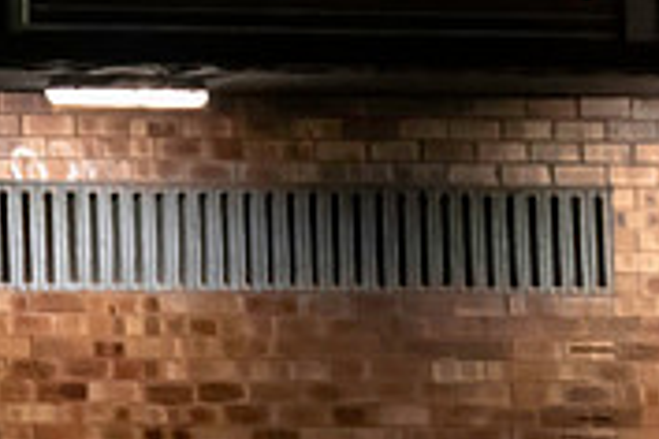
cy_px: -60
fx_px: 35290
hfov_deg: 1.1
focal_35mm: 1928
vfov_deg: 0.7
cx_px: 969
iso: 10000
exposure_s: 1/1250
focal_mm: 300
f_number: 2.8
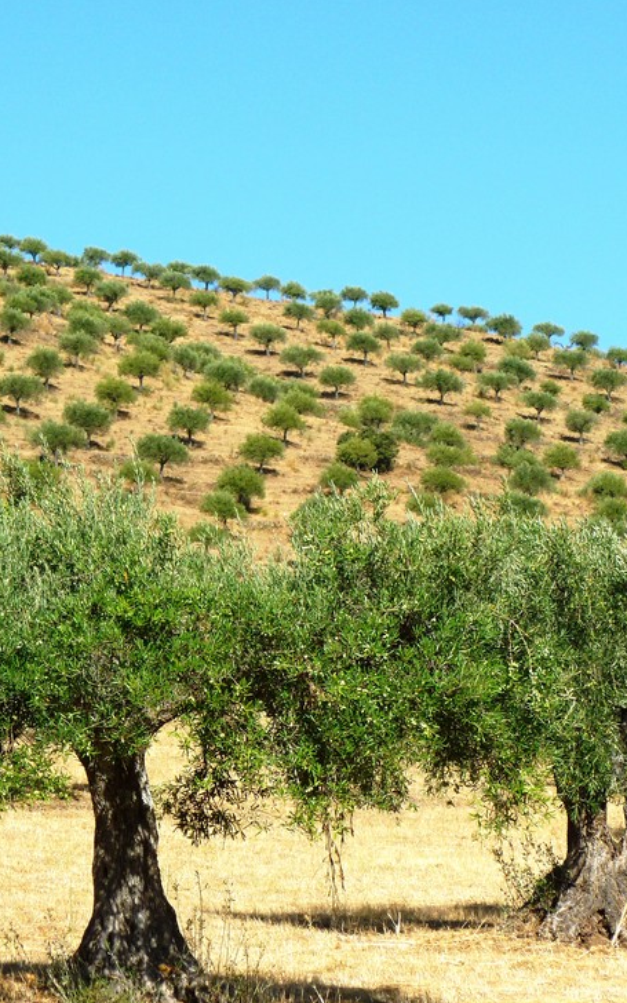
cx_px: 306
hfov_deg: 7.6
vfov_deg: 12.1
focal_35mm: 173
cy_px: 477
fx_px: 4730
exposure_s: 1/500
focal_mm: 20.7
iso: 100
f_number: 4.9
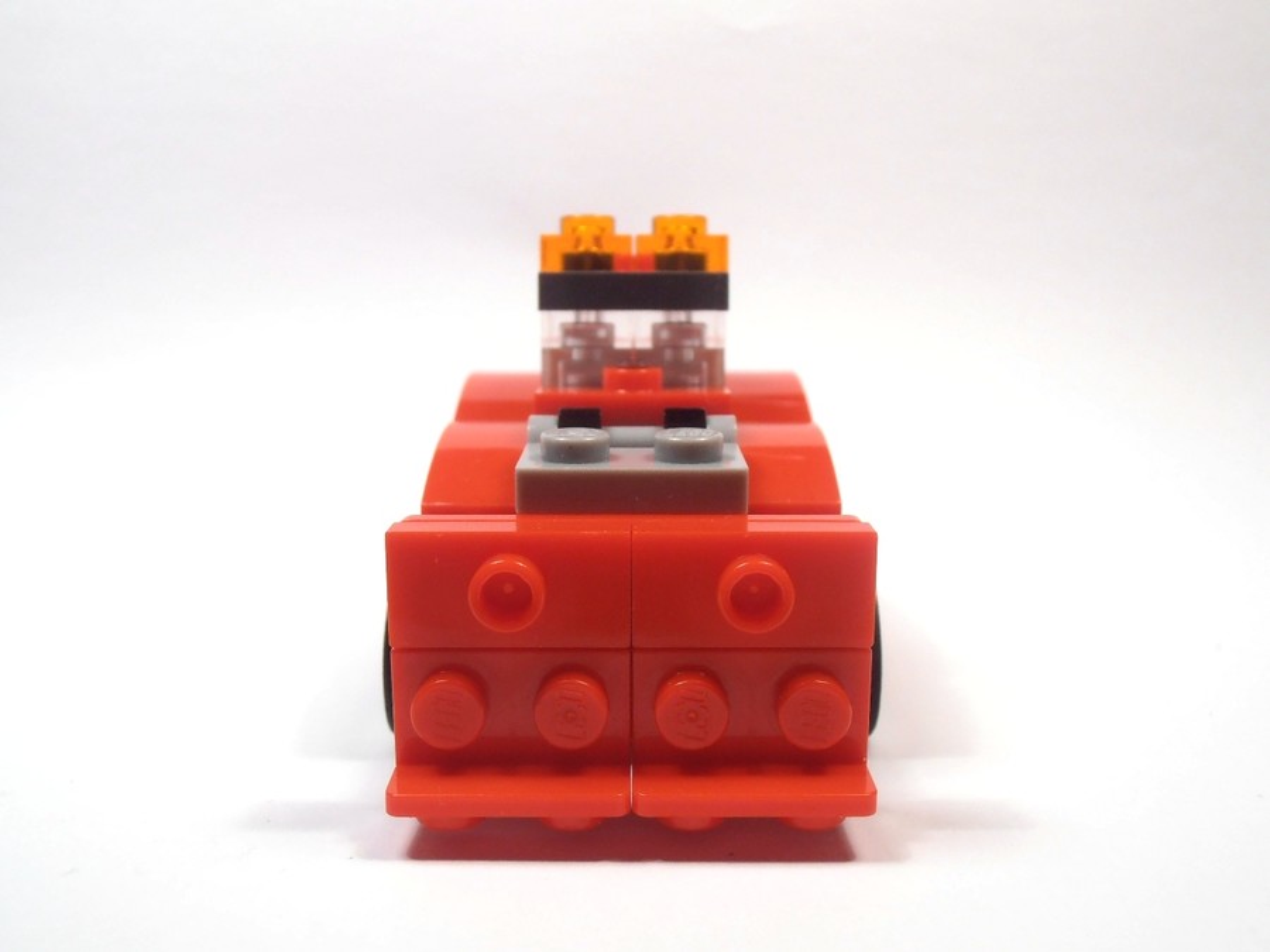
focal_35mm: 37
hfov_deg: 50.1
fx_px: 1357
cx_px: 635
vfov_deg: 38.7
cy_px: 476
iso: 80
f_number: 3.9
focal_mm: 6.61
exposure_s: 1/50
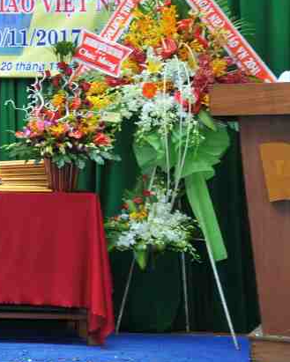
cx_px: -150
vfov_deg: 19.3
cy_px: 129
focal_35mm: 99
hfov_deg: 14.5
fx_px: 1063
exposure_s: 1/30
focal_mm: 29
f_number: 10
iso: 200
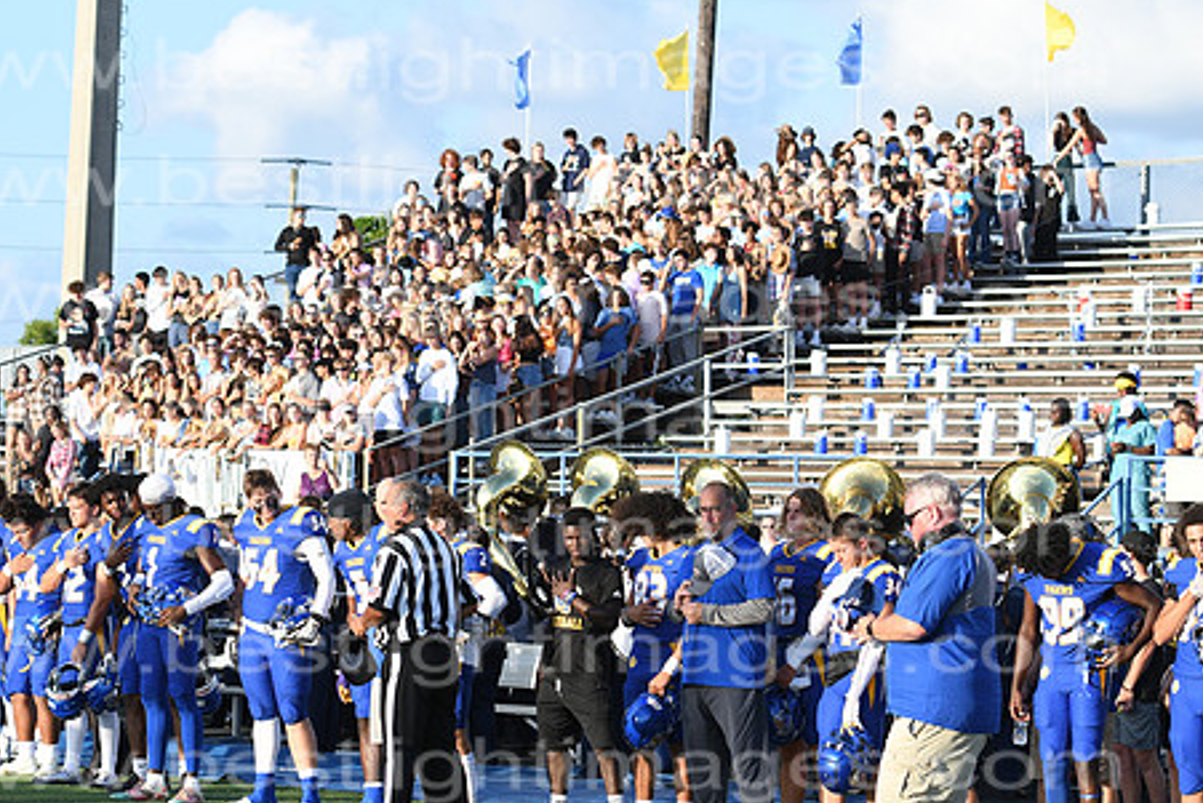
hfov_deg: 15.2
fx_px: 4512
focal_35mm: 135
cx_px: 515
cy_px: 479
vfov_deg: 10.2
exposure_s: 1/500
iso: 125
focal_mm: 70
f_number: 5.6
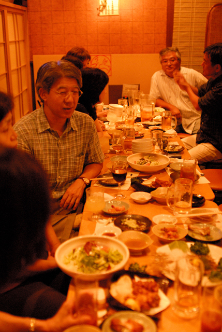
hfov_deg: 32.0
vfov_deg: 46.3
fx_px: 387
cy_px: 166
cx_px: 111
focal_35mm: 42
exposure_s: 1/20
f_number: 1.8
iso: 1600
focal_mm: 28
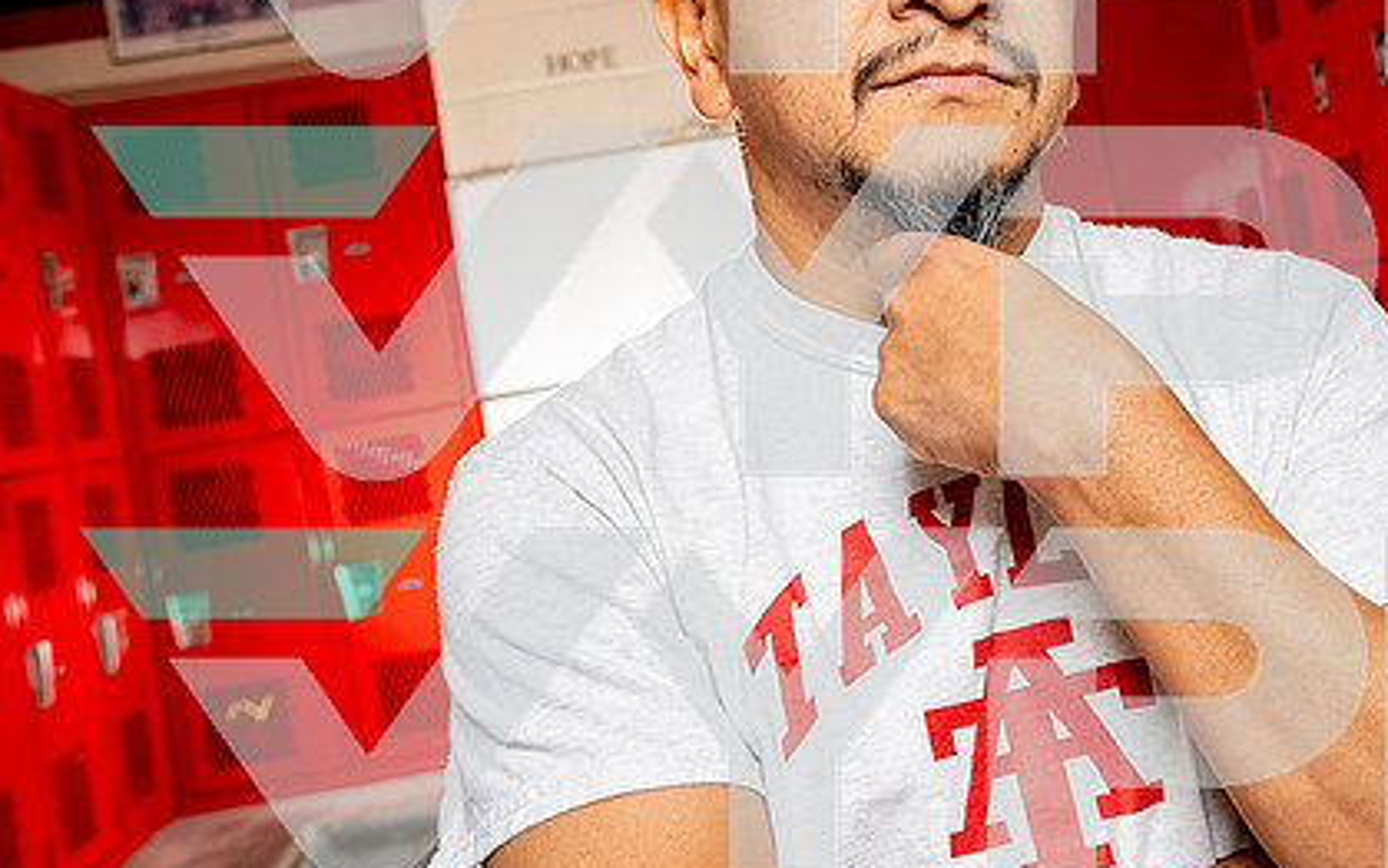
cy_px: 297
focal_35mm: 48
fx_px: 1816
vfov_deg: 26.7
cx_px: 928
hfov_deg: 41.3
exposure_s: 1/250
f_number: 7.1
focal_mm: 31
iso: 400
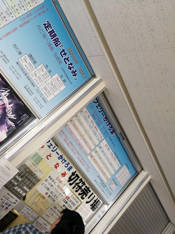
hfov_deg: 51.4
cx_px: 88
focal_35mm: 27
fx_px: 182
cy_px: 117
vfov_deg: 65.3
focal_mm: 3.95
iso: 100
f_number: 2.2
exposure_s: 1/60
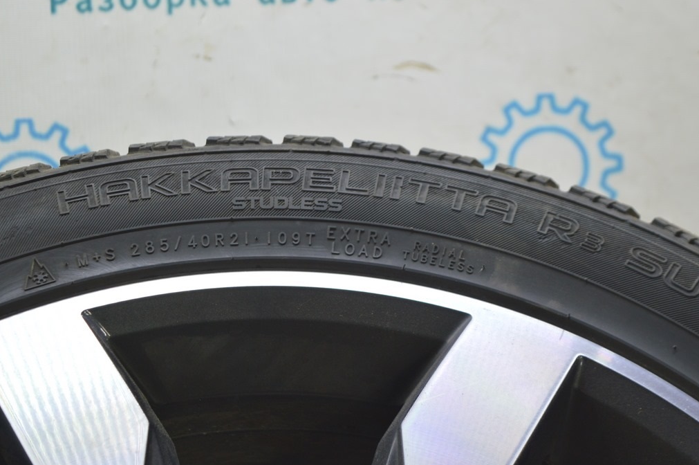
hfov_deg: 26.7
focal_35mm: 76
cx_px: 348
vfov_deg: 17.9
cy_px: 234
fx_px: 1474
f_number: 5.6
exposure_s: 1/20
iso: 400
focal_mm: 50
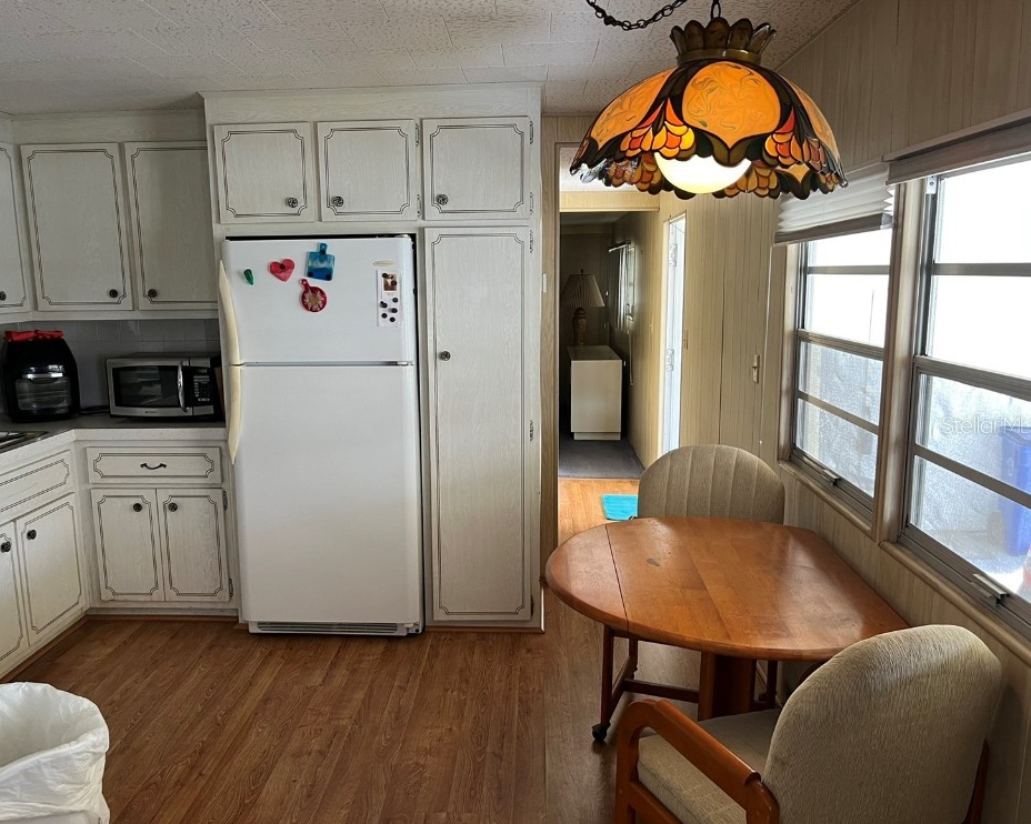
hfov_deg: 62.1
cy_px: 424
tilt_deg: -10.0
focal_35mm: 28
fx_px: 854
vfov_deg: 51.5
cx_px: 478
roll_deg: +0.8
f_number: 1.6
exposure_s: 1/60
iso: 80
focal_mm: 5.1
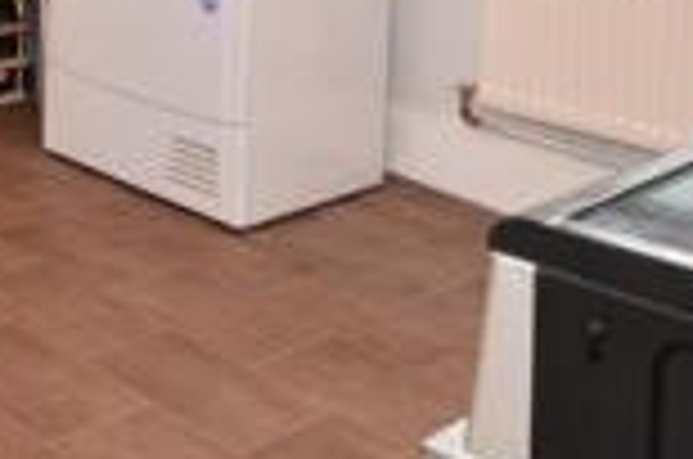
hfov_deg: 24.3
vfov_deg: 17.9
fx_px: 1229
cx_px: -356
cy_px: -308
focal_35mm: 64
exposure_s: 1/15
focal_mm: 10
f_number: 10
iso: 640
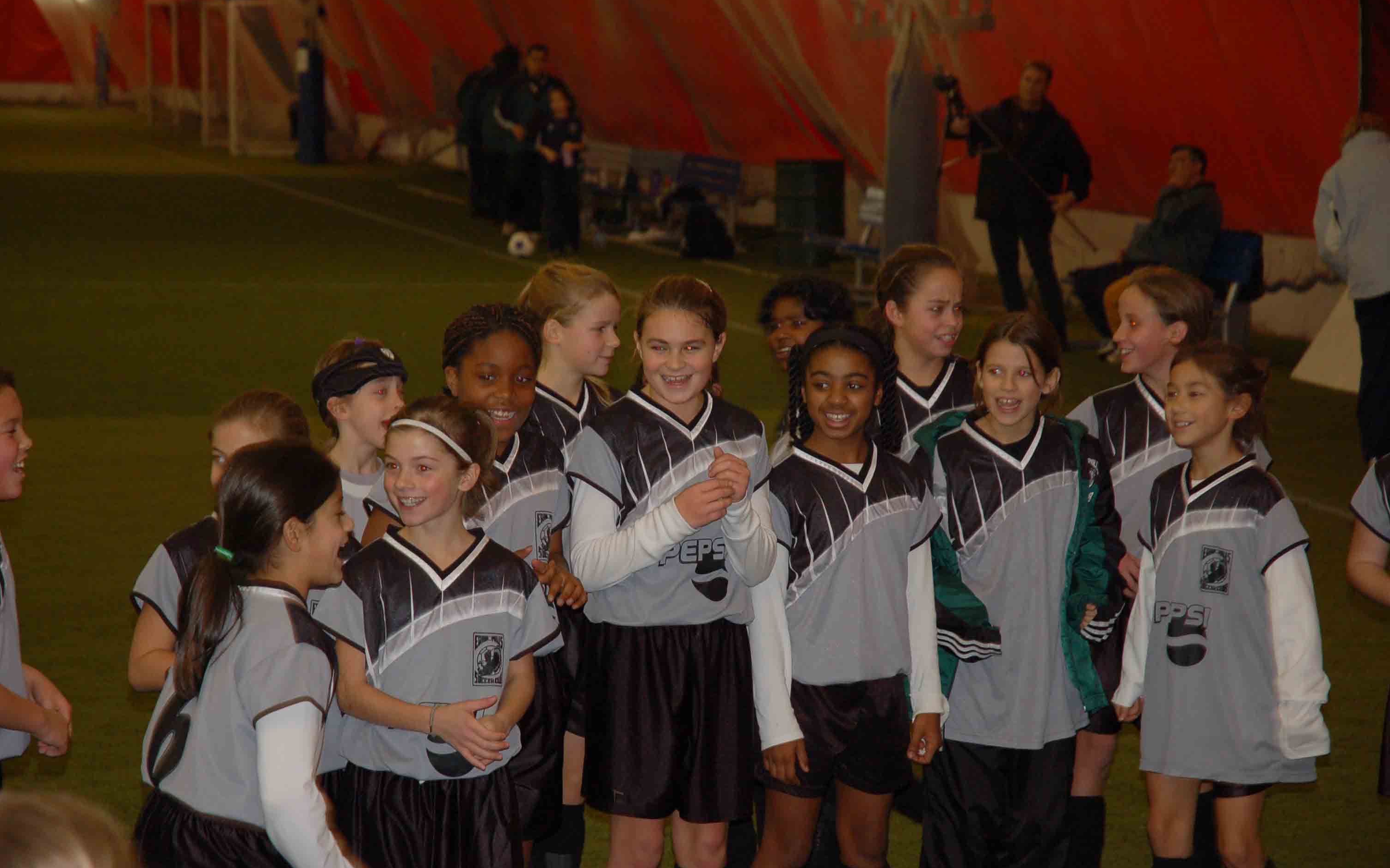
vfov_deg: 12.2
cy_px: 451
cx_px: 695
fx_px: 4054
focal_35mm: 107
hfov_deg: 19.5
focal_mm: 70
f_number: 4.5
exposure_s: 1/60
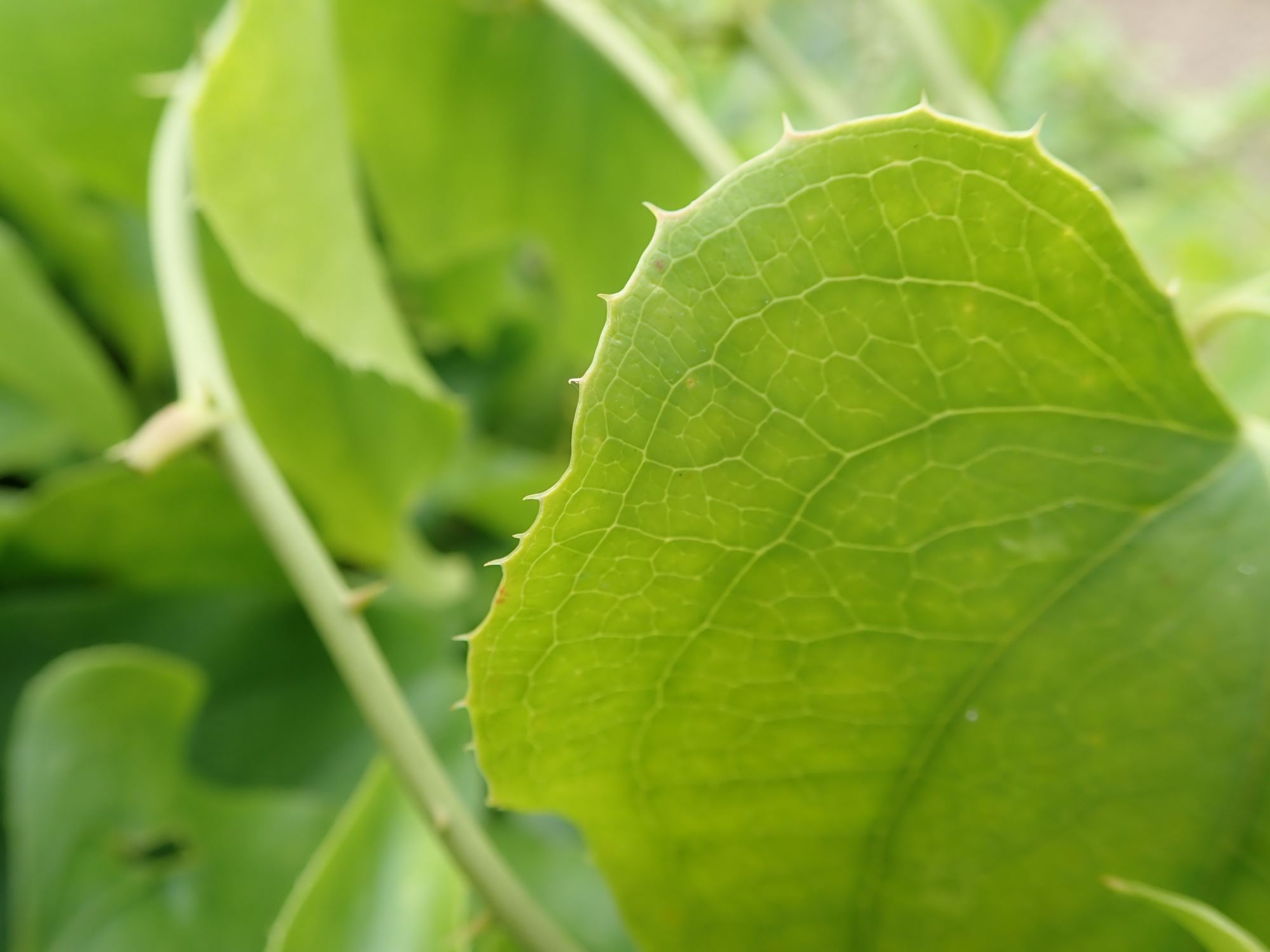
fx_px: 1101
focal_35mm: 30
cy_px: 476
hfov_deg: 60.0
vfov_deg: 46.8
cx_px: 635
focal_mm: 5.5
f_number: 3.2
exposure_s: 1/200
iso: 100
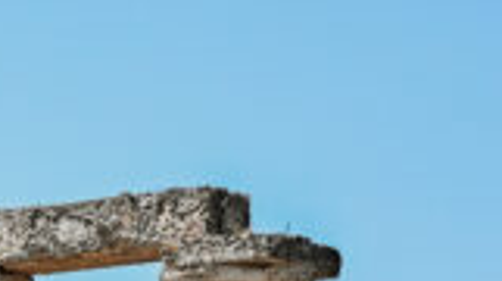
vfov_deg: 4.6
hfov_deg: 7.7
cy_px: 663
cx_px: -808
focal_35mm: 254
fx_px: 3376
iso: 400
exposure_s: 1/800
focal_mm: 39
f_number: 9
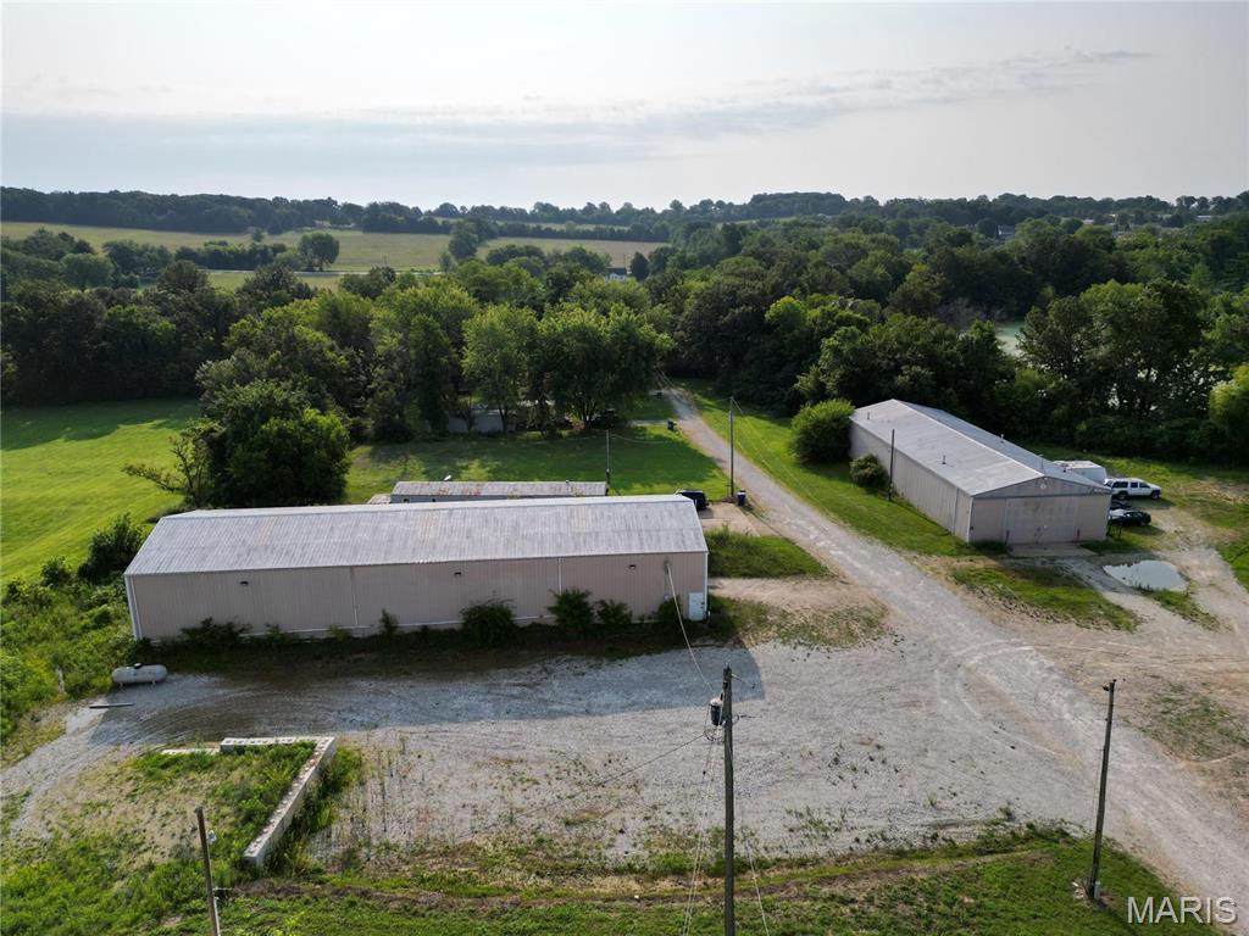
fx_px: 866
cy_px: 468
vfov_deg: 56.8
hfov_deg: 71.6
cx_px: 624
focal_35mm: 24
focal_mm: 6.72
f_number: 1.7
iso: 100
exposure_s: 1/4000
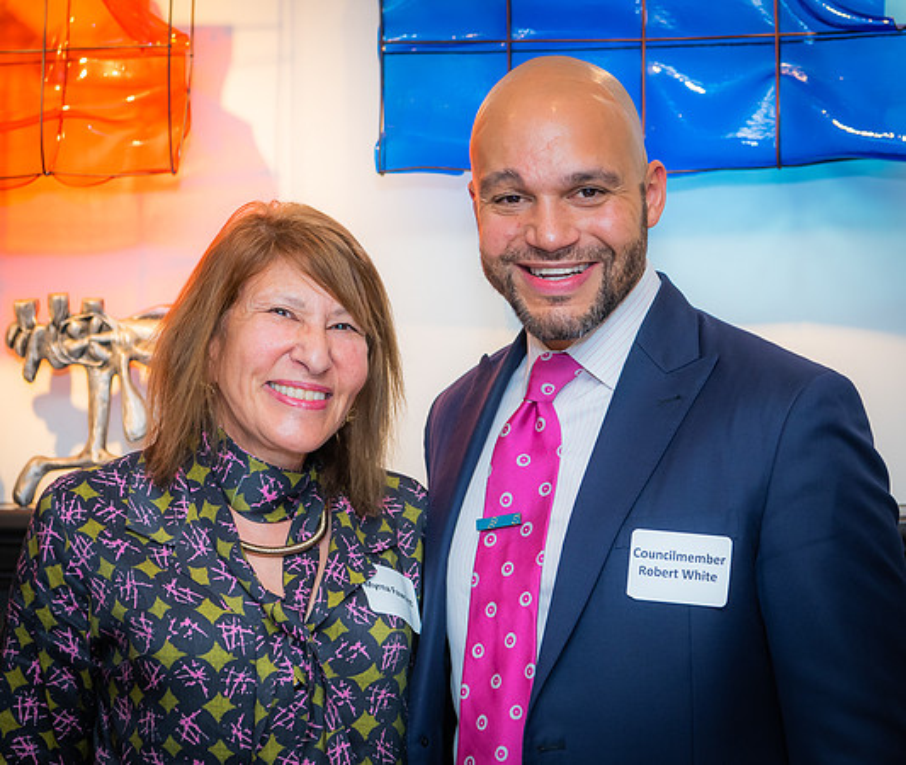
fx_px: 2815
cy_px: 358
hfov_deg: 18.3
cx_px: 489
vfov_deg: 15.5
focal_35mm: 103
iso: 640
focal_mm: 70
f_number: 5.6
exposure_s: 1/80
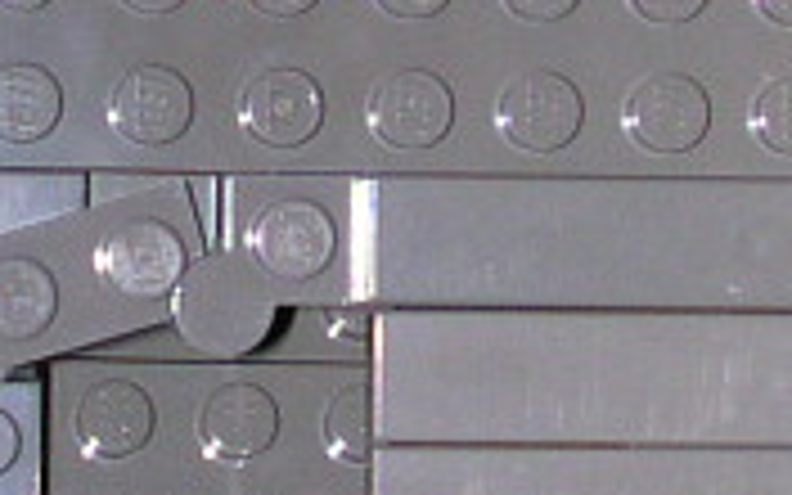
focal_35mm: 228
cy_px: 202
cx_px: -36
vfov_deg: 5.8
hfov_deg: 9.1
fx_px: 4921
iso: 100
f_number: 4.5
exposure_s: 1/60
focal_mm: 5.6
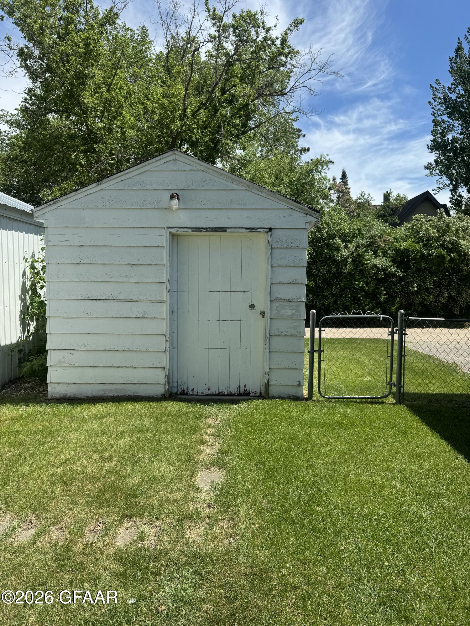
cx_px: 235
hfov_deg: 56.8
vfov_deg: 71.6
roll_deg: +0.2
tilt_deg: -3.1
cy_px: 313
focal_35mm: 24
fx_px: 434
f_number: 1.78
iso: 80
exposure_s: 1/3802
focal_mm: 6.76
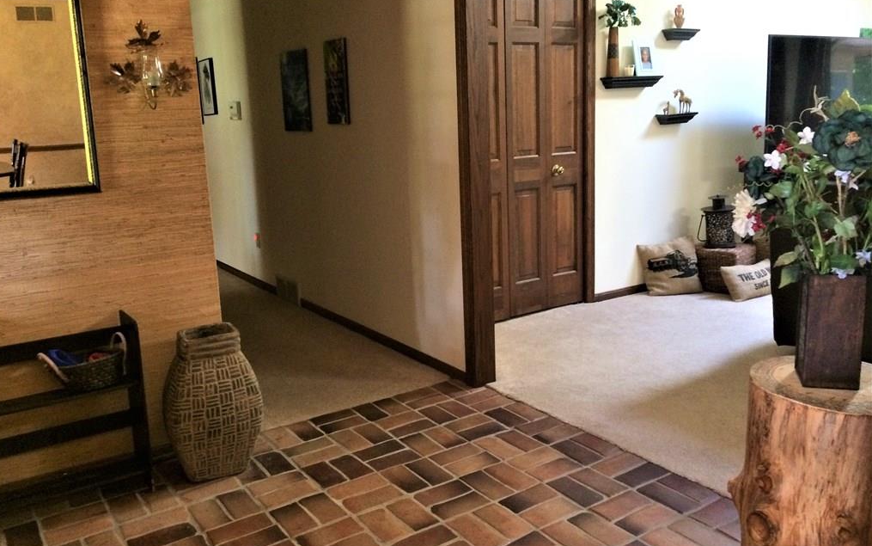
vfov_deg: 40.6
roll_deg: +2.3
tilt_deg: -12.7
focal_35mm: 31
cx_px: 433
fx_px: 737
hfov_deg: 61.2
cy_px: 255
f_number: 2.2
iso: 250
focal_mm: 4.15
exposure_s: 1/25
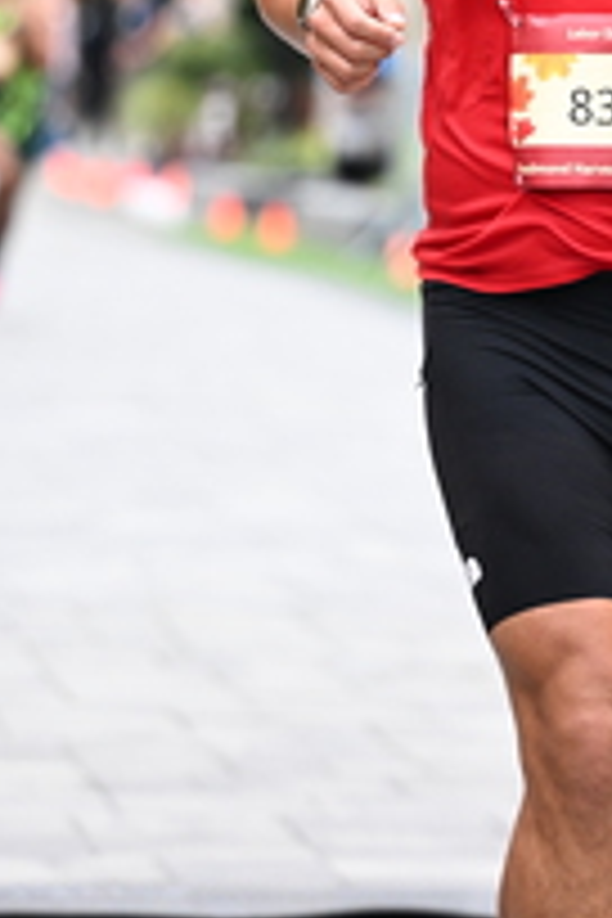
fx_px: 7573
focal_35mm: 297
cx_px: 574
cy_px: 171
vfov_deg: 6.9
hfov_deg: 4.6
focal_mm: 110
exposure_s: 1/800
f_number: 2.8
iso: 1600
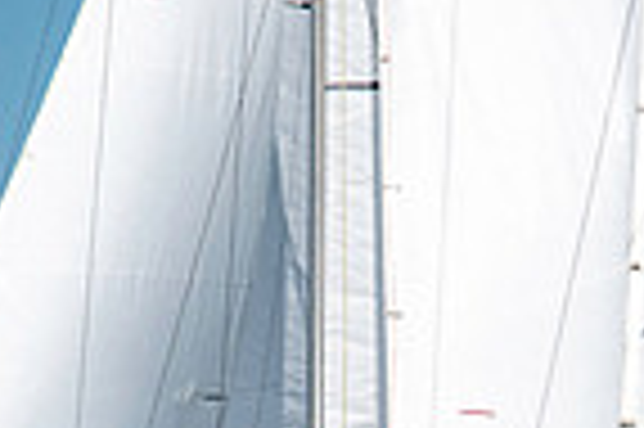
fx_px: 32592
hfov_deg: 1.1
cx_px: 333
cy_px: 755
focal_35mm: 1824
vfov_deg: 0.8
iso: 500
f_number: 5
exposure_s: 1/6400
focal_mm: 300
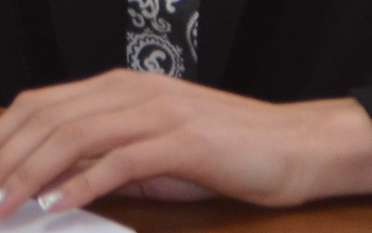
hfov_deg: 4.1
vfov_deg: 2.5
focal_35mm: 512
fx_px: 5188
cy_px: -604
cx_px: -418
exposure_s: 1/60
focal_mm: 45
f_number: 5.3
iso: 500
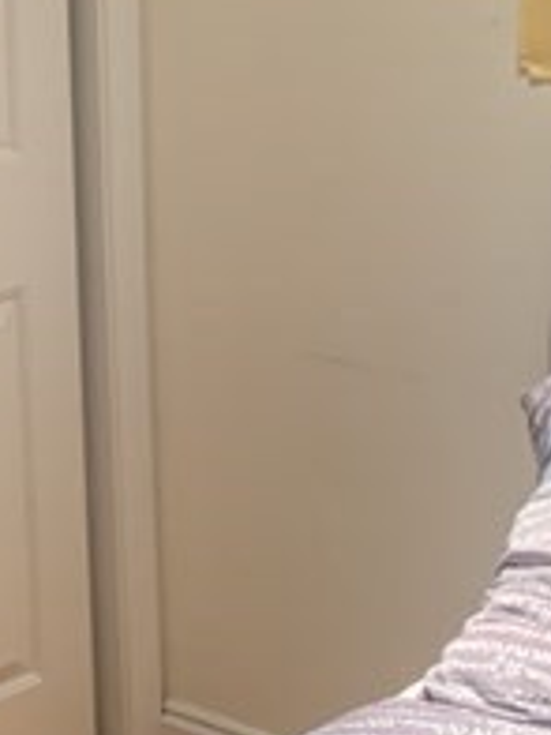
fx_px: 2165
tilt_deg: -9.8
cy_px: 188
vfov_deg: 19.1
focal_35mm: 102
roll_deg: +2.6
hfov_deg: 13.8
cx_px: -229
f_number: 1.8
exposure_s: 1/60
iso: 125
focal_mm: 4.25
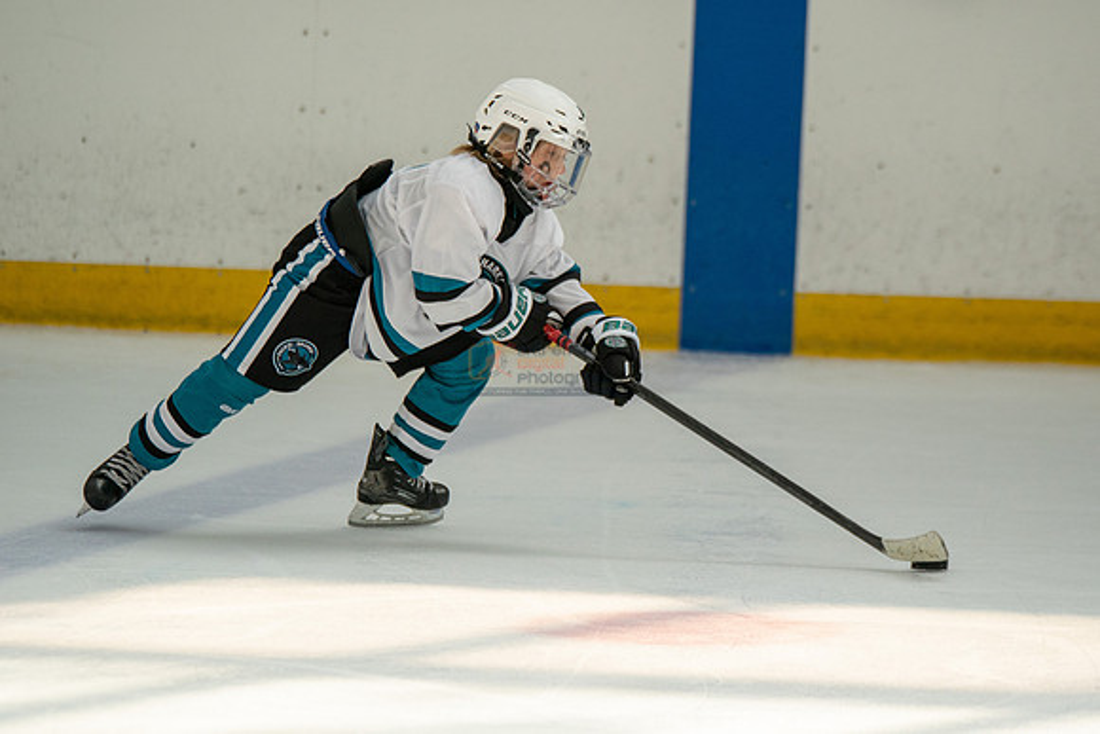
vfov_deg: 4.0
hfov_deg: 6.0
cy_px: 364
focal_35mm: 346
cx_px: 599
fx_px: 10568
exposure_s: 1/5000
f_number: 3.2
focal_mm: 247
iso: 1600
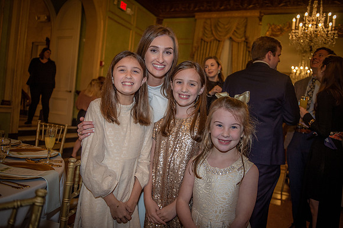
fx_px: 276
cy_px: 114
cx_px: 172
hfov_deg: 63.7
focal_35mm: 29
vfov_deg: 44.9
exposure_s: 1/100
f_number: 2.8
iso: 1250
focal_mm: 29
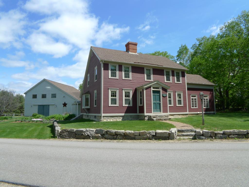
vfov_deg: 46.8
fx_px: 216
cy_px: 94
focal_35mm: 30
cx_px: 124
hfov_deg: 60.0
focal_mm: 6.3
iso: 80
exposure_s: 1/640
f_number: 4
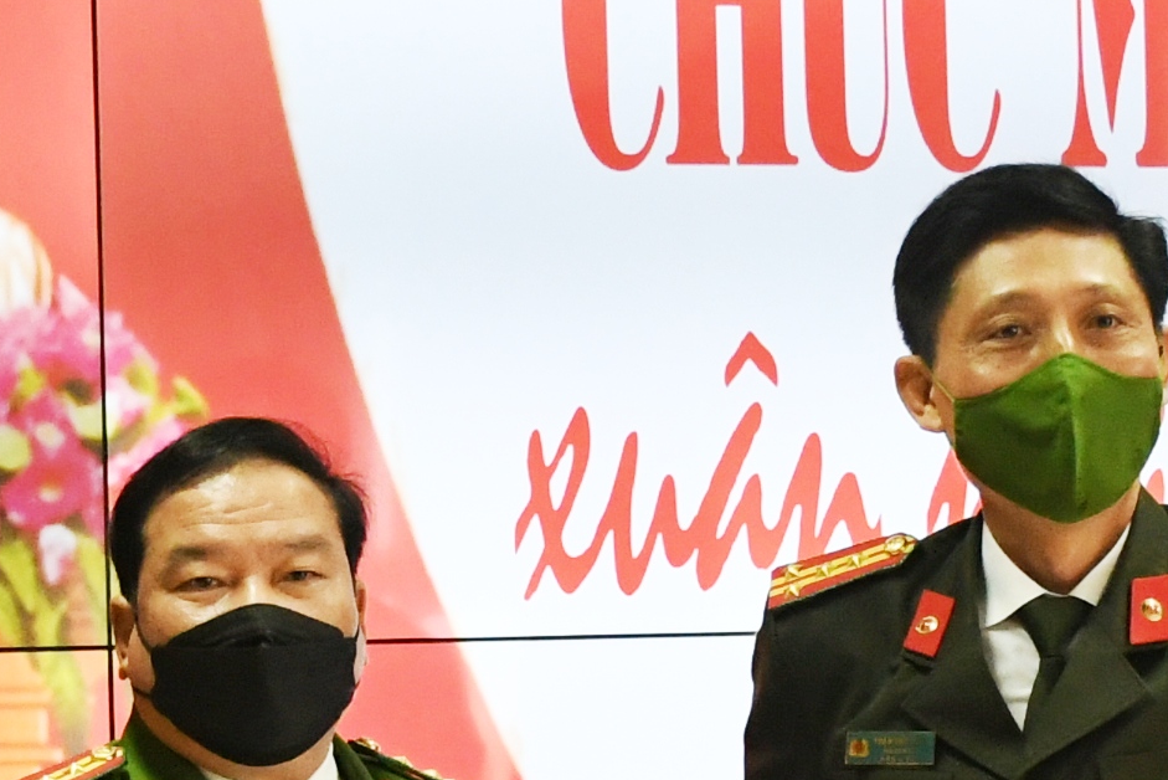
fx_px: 5614
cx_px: 607
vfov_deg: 7.9
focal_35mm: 173
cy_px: 612
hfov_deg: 11.9
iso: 2500
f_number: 5
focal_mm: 26
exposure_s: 1/200
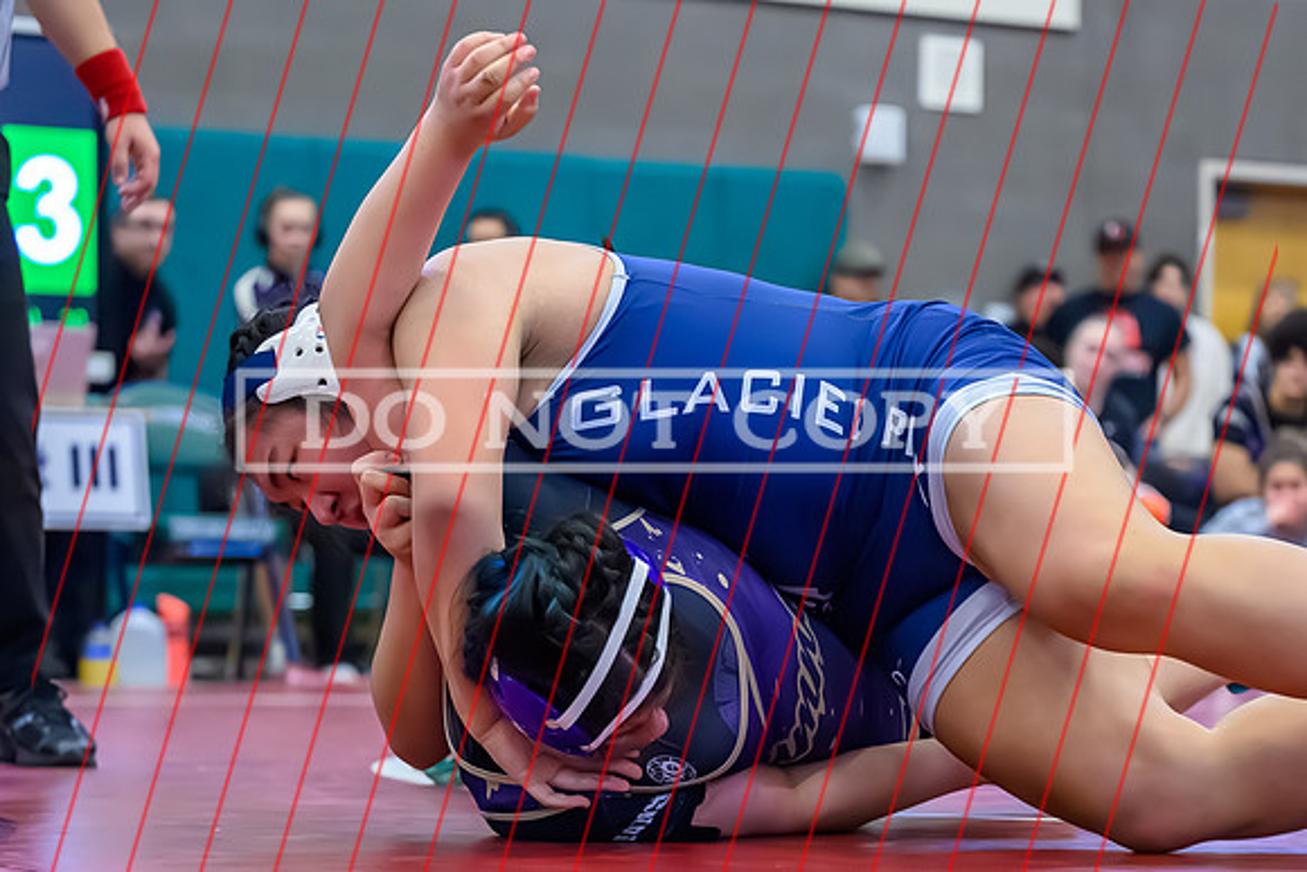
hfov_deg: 17.7
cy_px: 689
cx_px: 780
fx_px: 4193
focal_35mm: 115
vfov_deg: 11.8
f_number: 2.8
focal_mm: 70
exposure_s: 1/640
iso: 10000
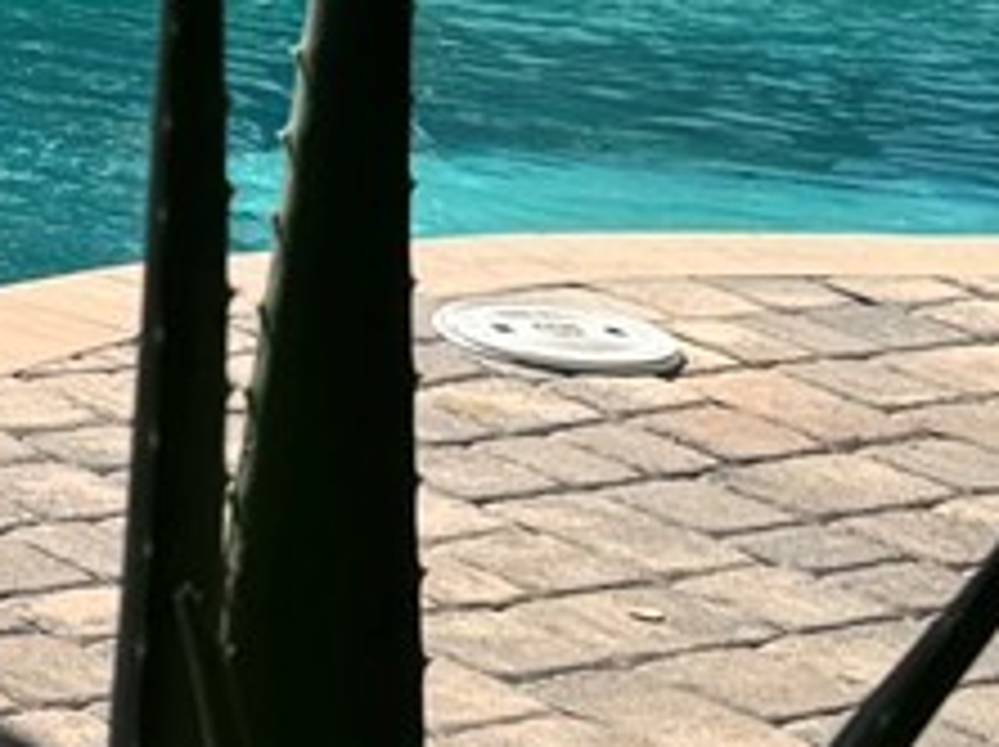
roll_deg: -3.7
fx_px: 4987
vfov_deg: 8.4
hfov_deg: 10.5
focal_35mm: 173
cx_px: -1004
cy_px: -234
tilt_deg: -9.4
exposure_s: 1/2710
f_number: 1.78
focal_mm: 6.76
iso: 80
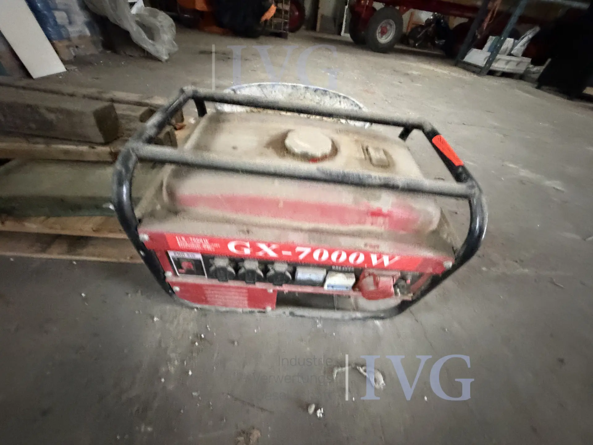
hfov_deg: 102.1
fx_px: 240
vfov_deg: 85.7
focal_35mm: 14
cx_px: 296
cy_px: 222
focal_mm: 2.22
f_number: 2.2
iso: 1250
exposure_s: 1/33
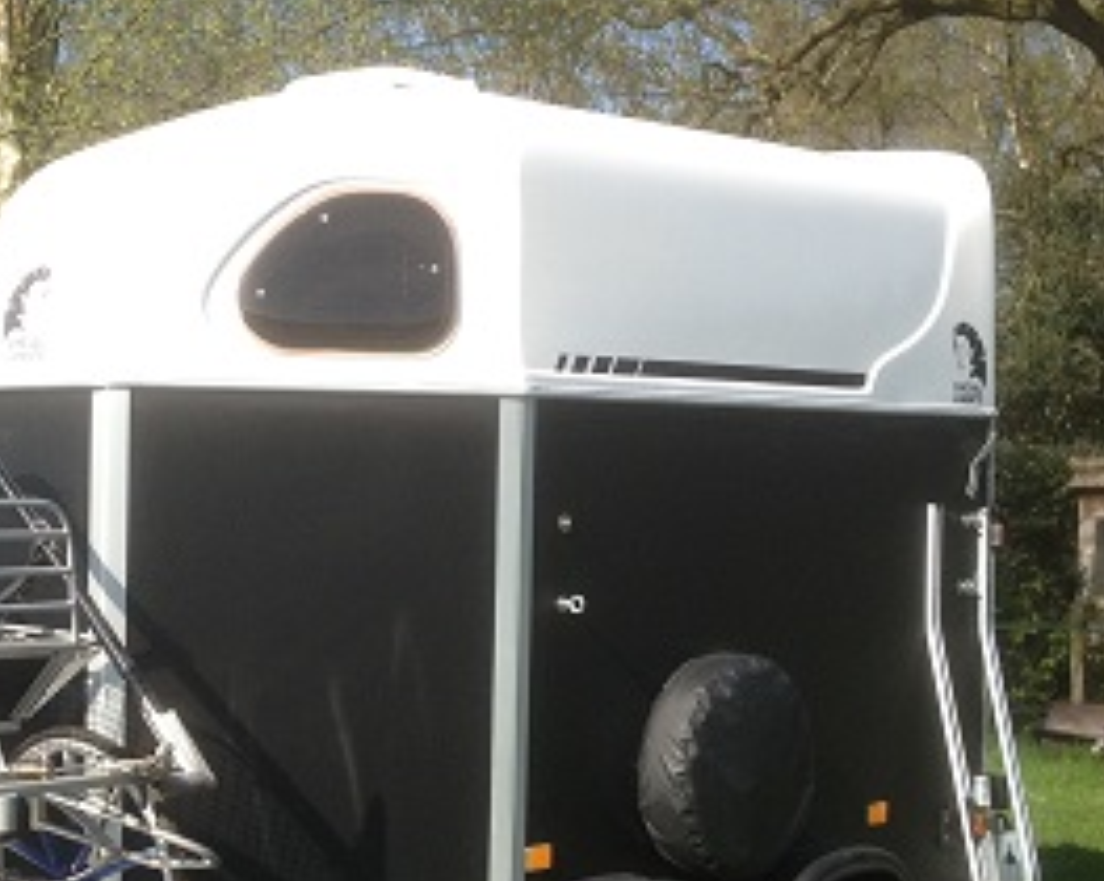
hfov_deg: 22.2
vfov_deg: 18.0
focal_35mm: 85
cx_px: 216
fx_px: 2775
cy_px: 587
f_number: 2.4
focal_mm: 4.28
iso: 50
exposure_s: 1/935
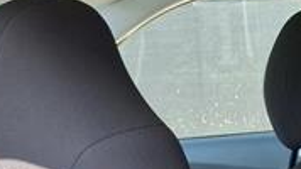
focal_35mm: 90
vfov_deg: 11.8
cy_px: 355
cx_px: 247
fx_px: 718
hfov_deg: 23.3
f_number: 1.8
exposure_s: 1/120
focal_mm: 5.54
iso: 50
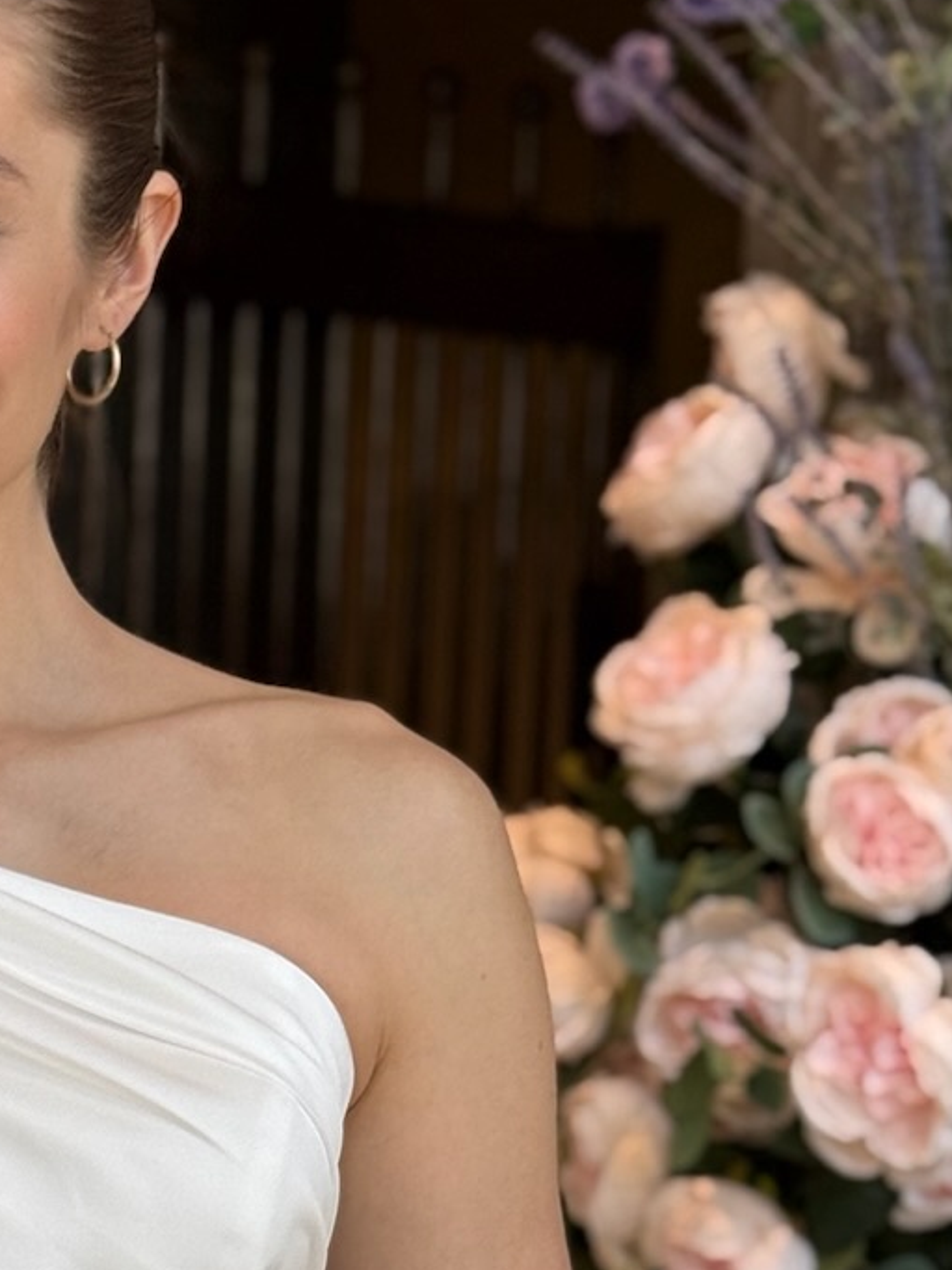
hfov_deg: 10.2
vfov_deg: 13.3
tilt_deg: -7.7
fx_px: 5282
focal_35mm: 144
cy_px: 1519
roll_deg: -1.5
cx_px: -162
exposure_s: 1/506
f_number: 1.78
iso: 80
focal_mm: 6.76
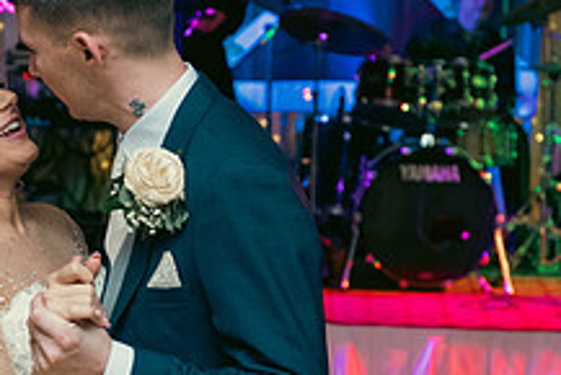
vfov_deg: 11.4
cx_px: 235
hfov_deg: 17.0
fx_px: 1871
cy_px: 231
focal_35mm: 120
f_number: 3.5
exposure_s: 1/160
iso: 800
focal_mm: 45
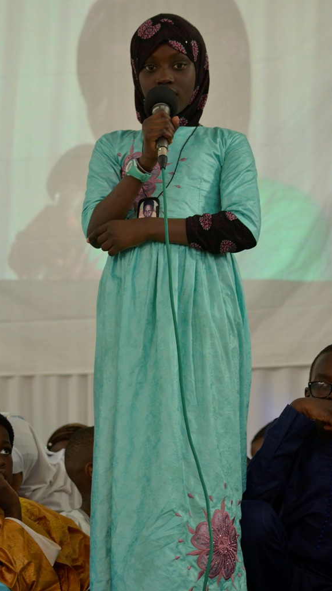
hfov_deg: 11.0
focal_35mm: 110
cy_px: 296
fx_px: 1721
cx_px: 174
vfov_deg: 19.5
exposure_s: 1/50
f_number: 4
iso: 640
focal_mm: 70
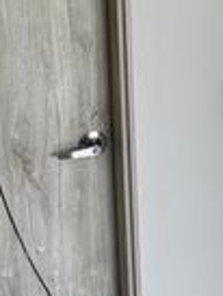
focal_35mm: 68
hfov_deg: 19.2
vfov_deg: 27.2
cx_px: 327
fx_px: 583
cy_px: 12
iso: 40
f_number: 2.2
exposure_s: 1/99
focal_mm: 2.22
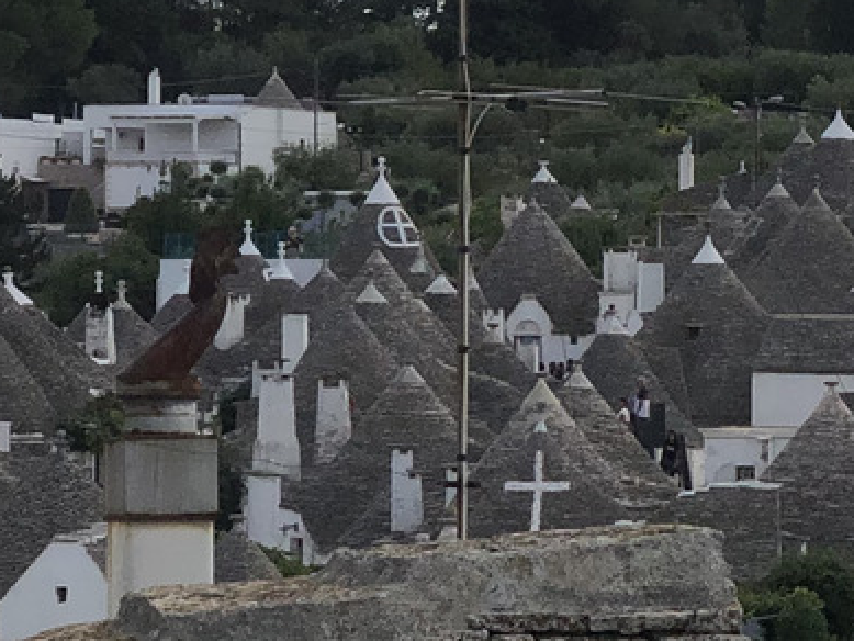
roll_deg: +0.7
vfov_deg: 6.9
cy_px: 259
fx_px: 5281
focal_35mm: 214
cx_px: 1254
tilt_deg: +0.5
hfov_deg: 9.0
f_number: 2.4
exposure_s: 1/2288
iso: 16
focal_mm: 6
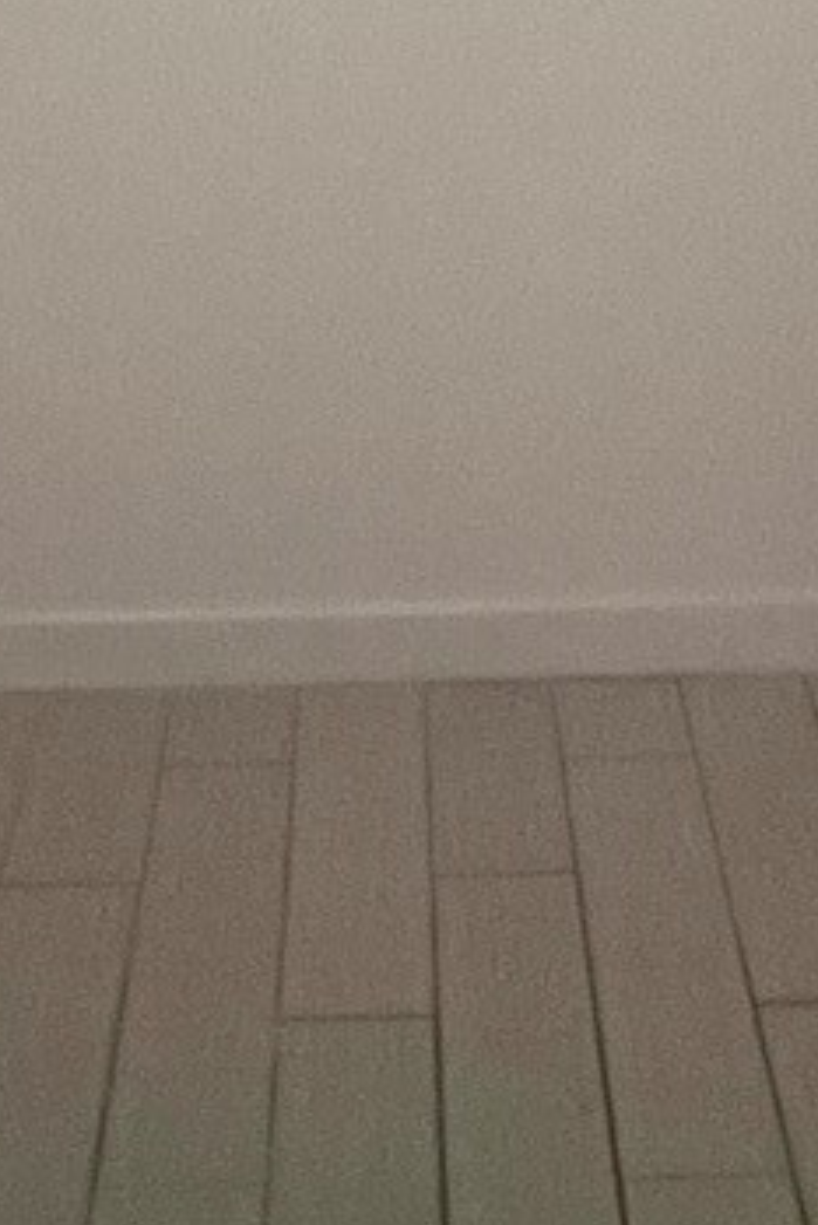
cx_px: 425
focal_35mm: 62
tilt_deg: +0.4
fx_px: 2111
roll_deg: +1.6
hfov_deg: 21.9
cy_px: -586
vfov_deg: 25.1
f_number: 1.8
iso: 800
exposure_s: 1/60
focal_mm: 1.57
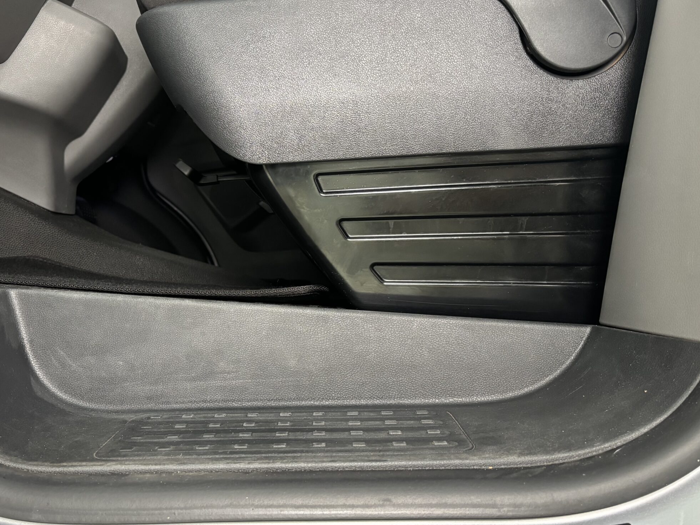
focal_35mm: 34
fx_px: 687
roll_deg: +1.0
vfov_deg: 41.7
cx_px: 257
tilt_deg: -2.5
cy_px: 303
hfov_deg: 53.3
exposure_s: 1/33
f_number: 1.6
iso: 400
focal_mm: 5.96
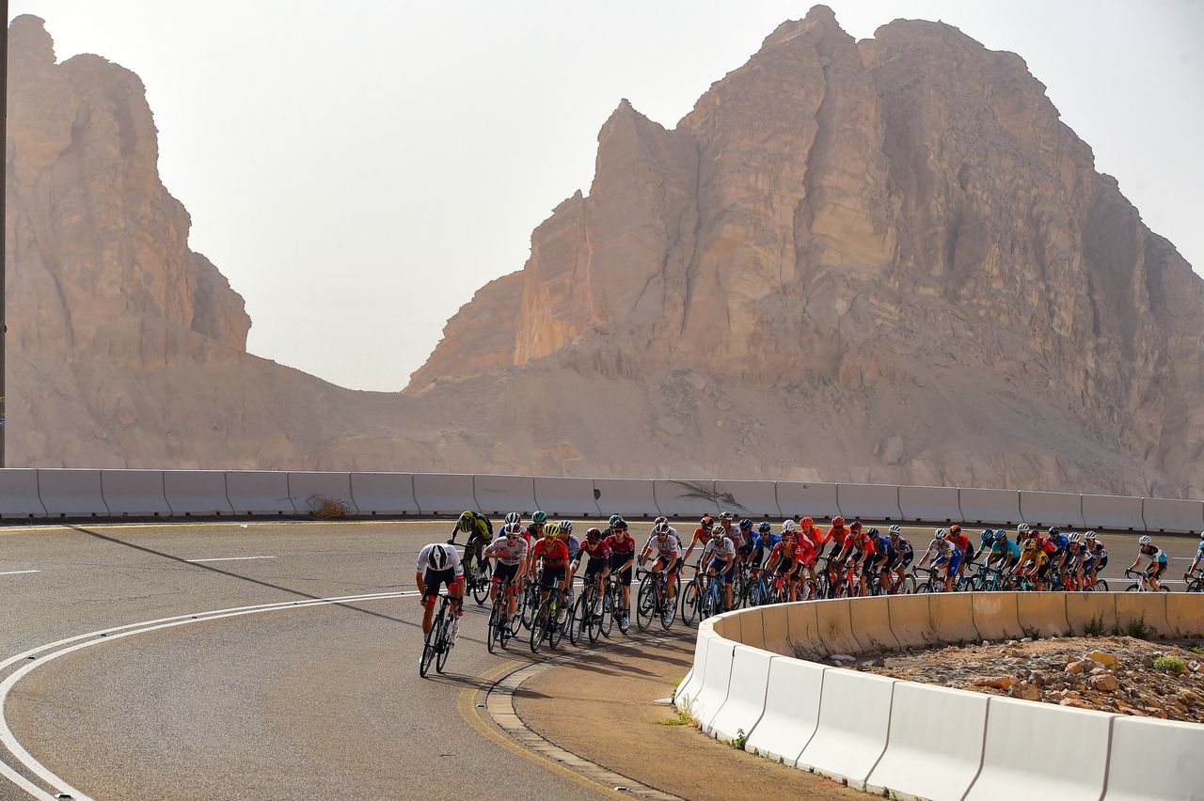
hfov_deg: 20.4
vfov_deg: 13.7
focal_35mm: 100
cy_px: 400
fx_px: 3343
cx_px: 602
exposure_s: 1/1000
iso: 320
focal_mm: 100
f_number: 11
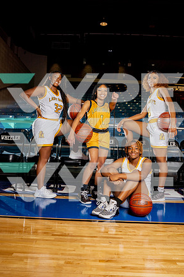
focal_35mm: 36
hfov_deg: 36.9
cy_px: 138
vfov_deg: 53.1
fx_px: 276
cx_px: 91
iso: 320
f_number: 6.3
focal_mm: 35
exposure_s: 1/250
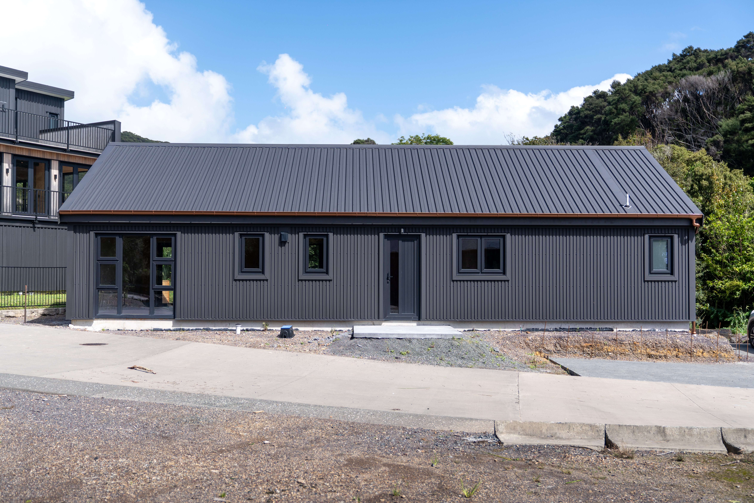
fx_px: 775
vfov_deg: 35.9
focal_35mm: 37
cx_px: 377
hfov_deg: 51.9
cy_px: 252
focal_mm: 37
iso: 160
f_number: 3.2
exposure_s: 1/2500
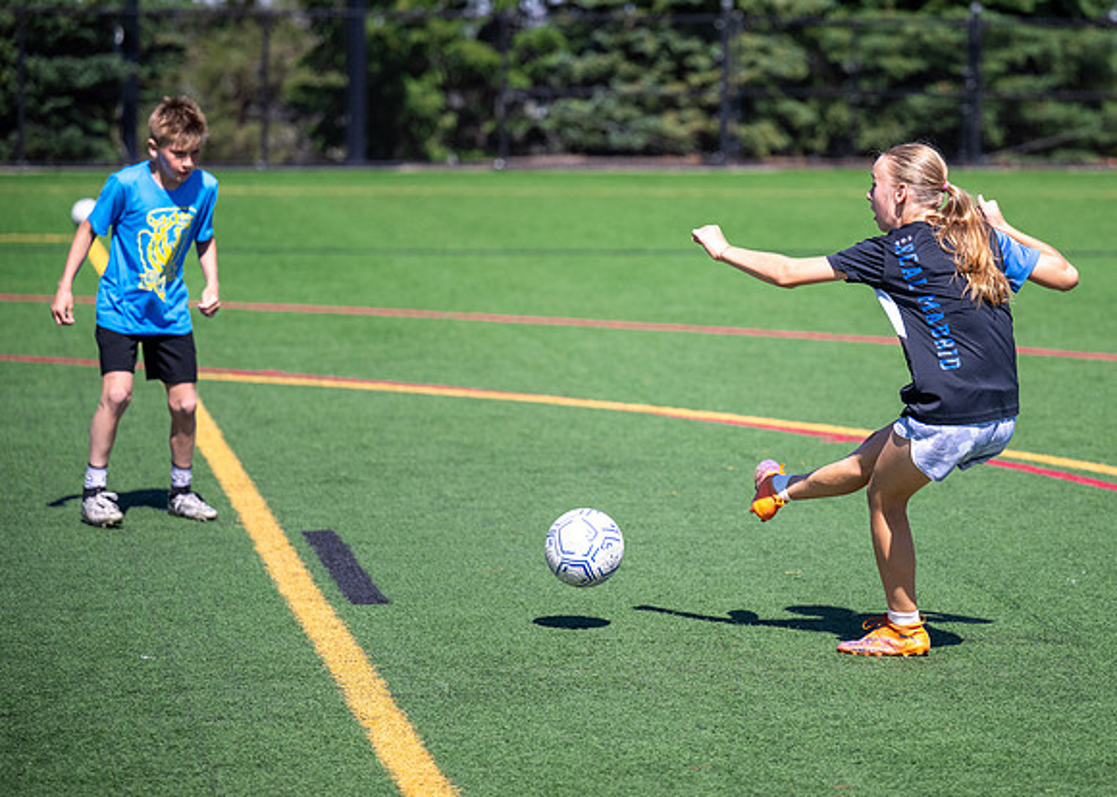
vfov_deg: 10.5
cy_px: 365
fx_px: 4354
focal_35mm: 137
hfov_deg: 14.6
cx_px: 748
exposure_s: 1/8000
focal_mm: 104
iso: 500
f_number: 2.8
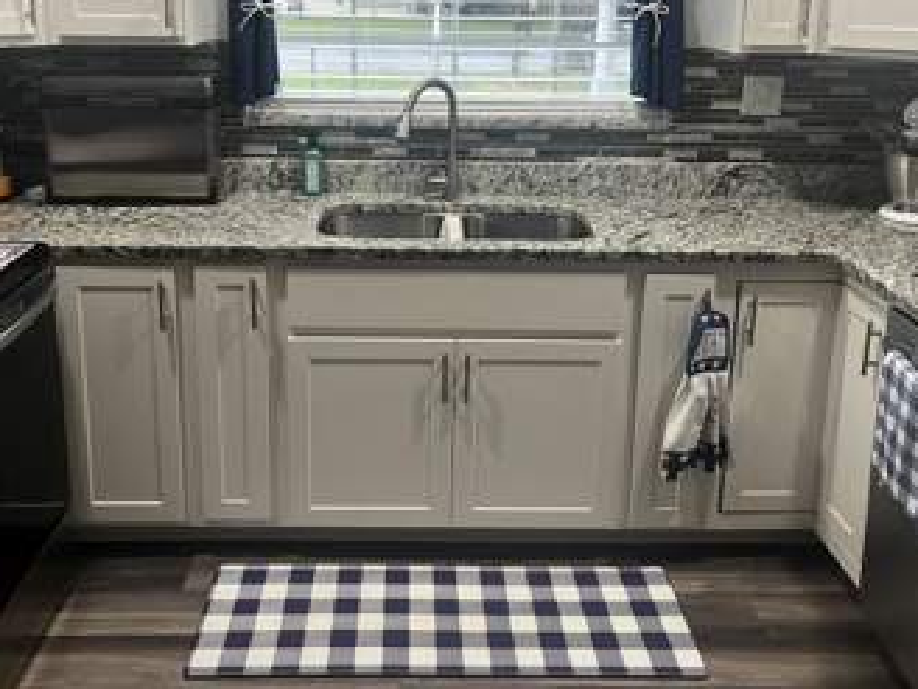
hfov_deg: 49.0
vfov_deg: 37.2
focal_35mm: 38
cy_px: 210
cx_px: 445
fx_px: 1008
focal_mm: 5.1
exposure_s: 1/60
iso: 100
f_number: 1.6
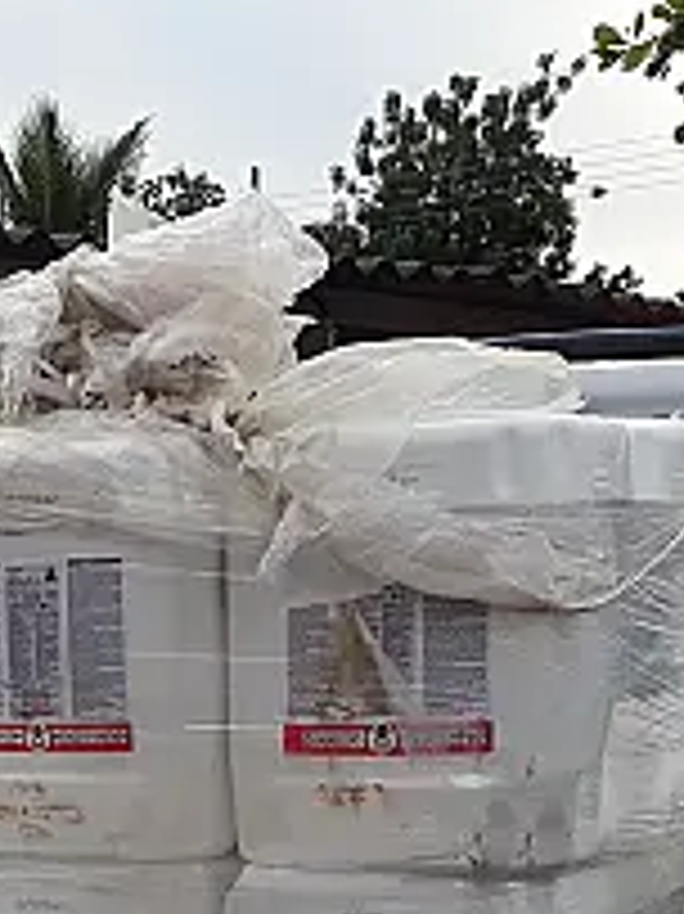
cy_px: 1022
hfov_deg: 16.9
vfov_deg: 21.7
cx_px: -14
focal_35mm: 85
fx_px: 2242
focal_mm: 3.6
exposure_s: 1/440
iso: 40
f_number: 1.9
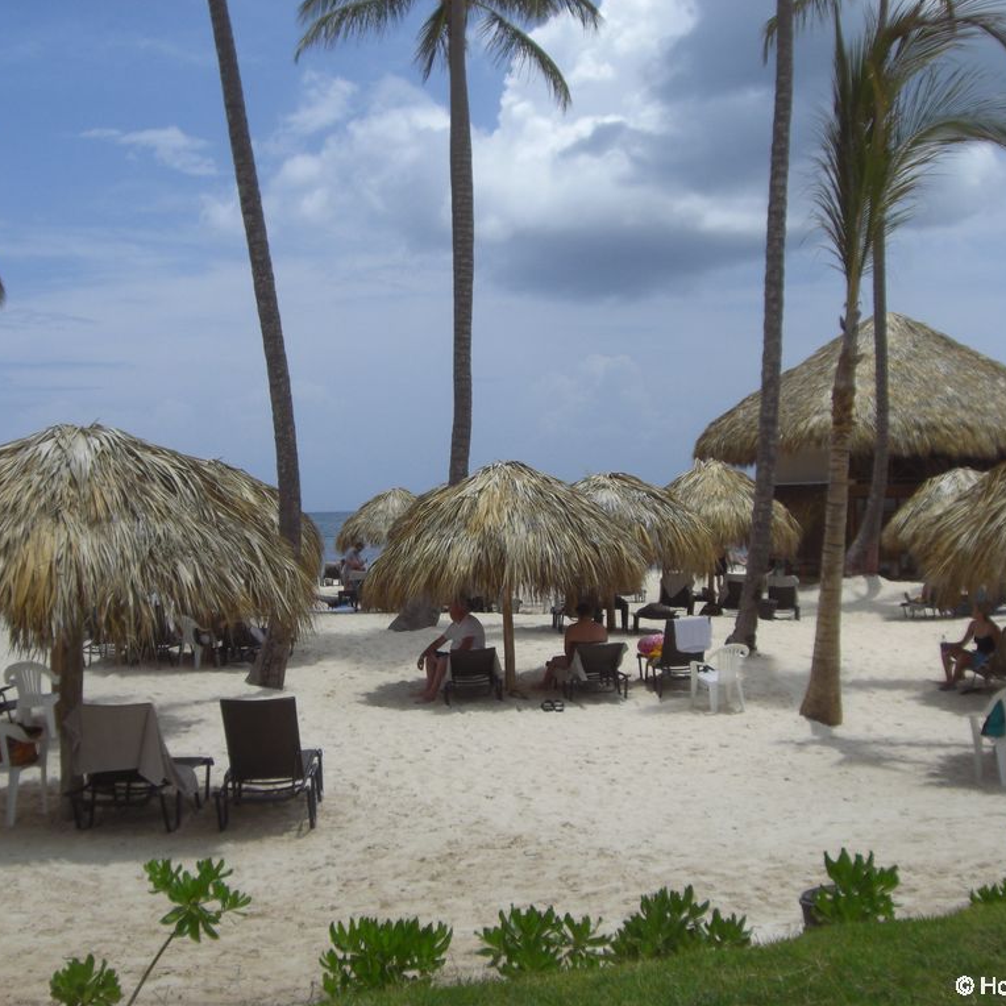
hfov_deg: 37.5
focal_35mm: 45
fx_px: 1480
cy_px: 502
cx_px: 473
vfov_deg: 37.6
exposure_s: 1/320
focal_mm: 6.2
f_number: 8
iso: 64
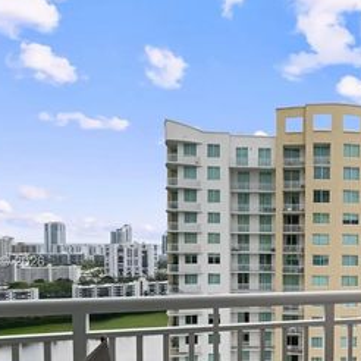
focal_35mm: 31
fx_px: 366
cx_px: 332
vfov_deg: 50.7
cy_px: 263
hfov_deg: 46.8
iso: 320
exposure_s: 1/640
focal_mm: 14
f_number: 5.6
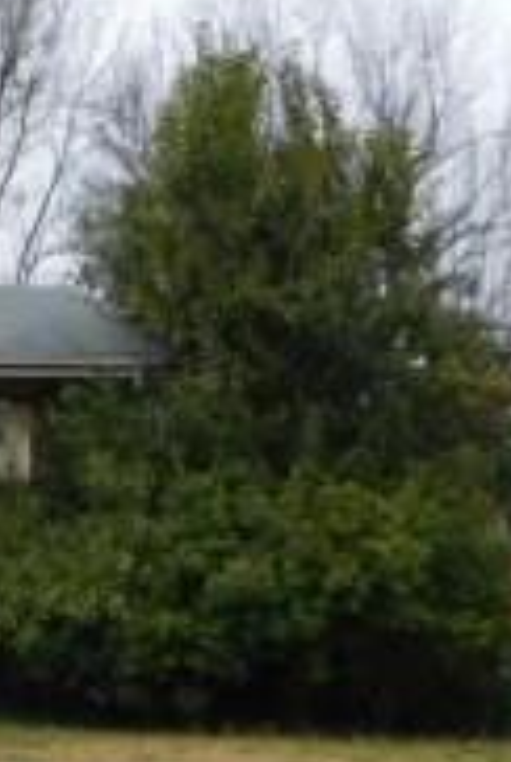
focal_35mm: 84
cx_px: -318
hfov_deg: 14.8
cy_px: 352
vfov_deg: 24.1
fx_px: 1782
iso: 125
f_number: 3
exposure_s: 1/500
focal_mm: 4
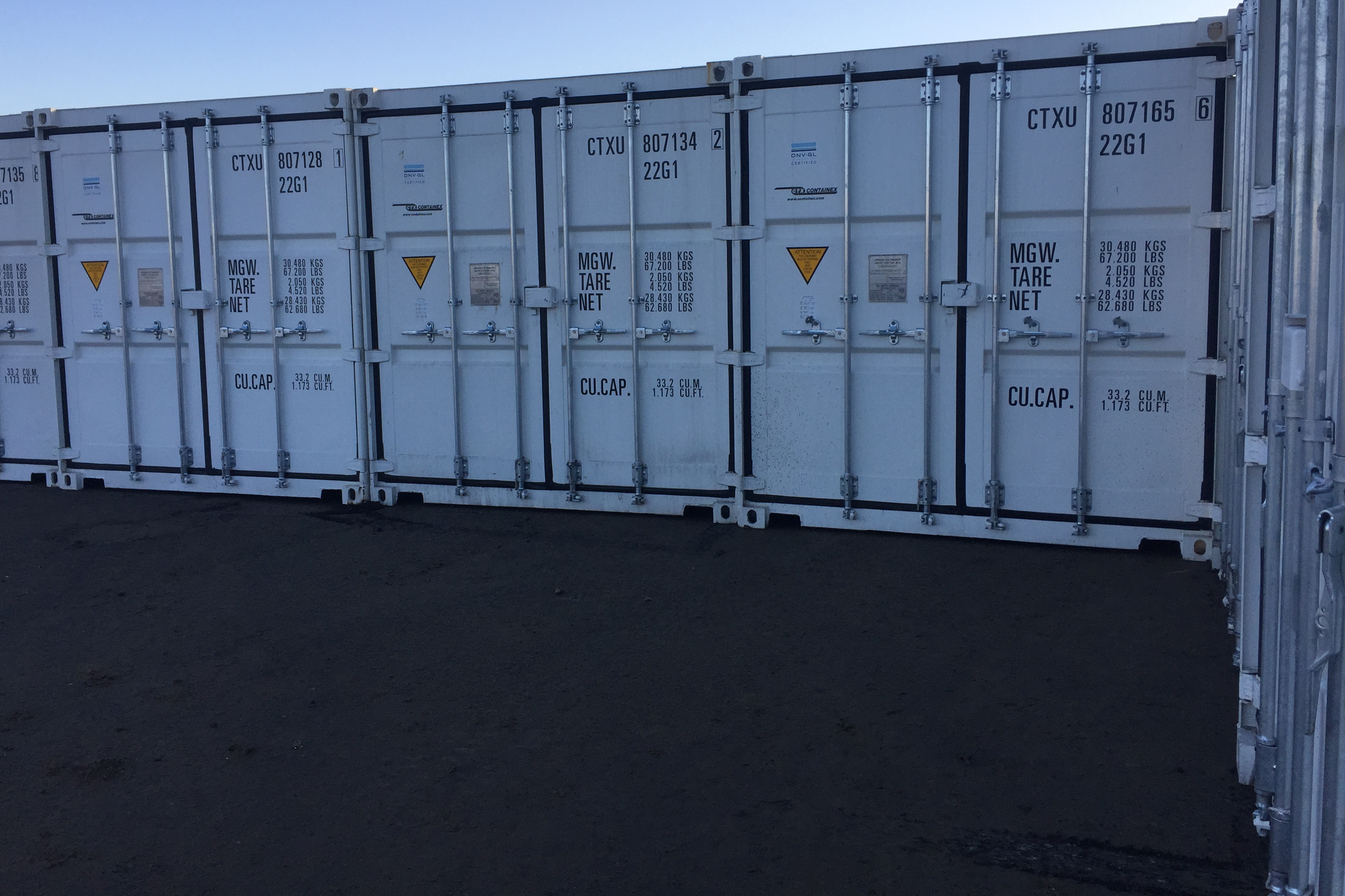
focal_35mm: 31
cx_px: 663
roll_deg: +0.5
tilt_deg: -5.5
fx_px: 1158
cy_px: 380
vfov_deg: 42.2
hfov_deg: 60.3
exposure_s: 1/942
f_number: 2.2
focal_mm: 4.15
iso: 32
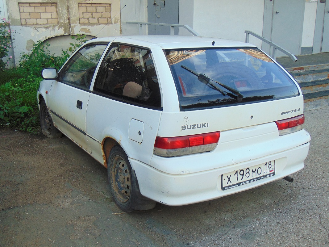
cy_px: 124
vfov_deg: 40.7
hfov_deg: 52.6
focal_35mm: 35
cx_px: 164
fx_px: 333
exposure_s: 1/160
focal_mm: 6.3
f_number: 3.2
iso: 80
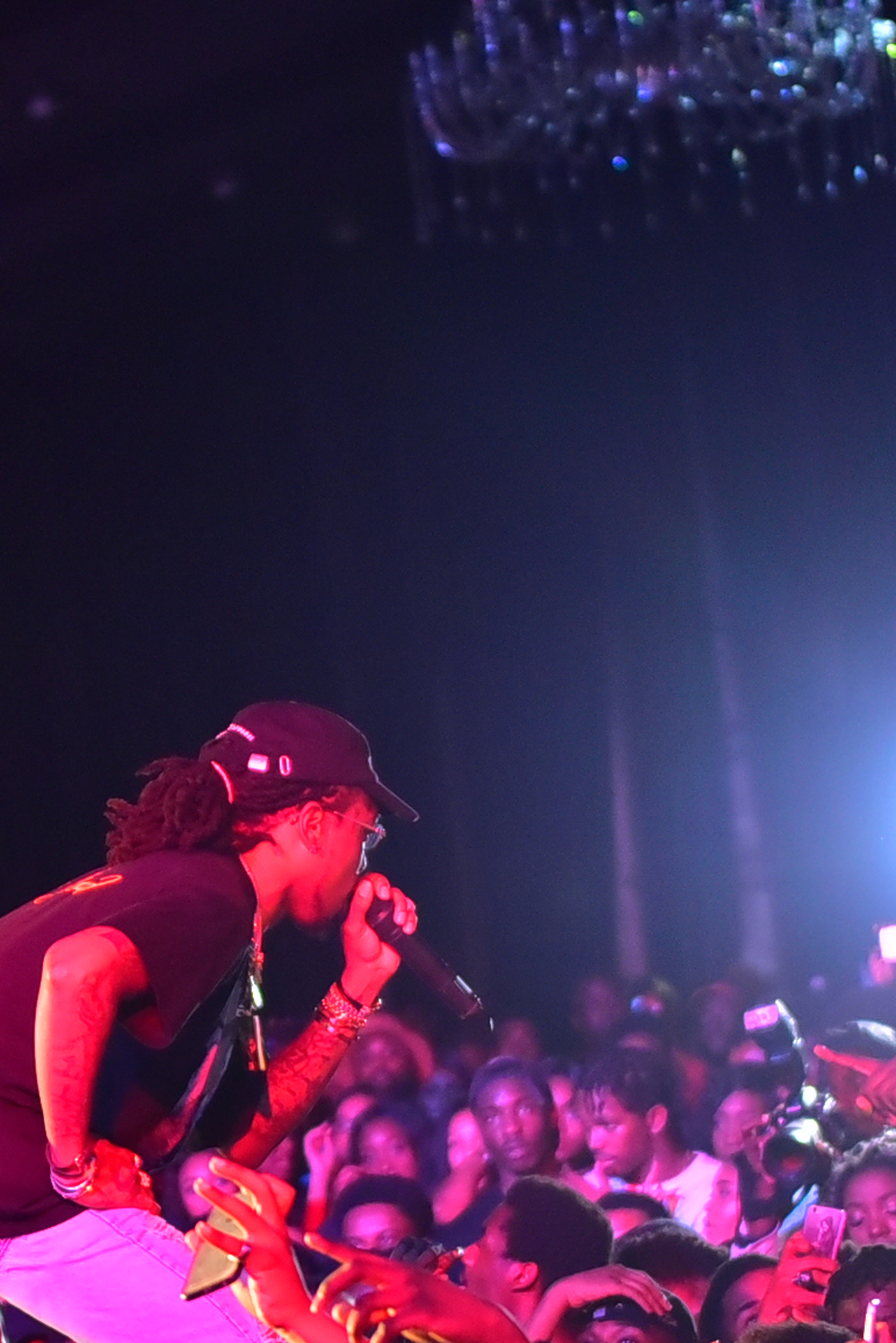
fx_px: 6790
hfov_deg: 7.5
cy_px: 912
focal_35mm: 182
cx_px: 284
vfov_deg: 11.3
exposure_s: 1/160
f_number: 2.8
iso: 2500
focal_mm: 70
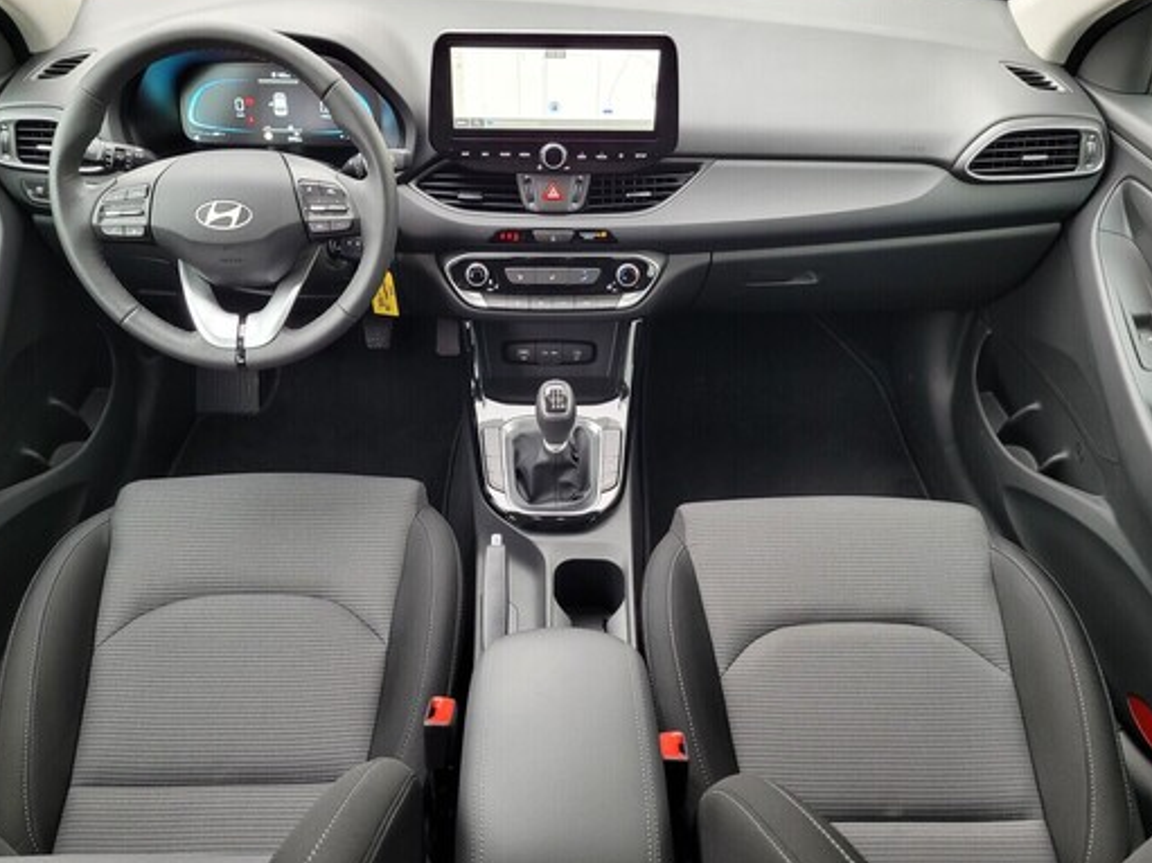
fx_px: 932
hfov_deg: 63.4
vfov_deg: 49.7
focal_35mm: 28
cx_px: 555
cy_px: 436
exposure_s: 1/50
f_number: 1.8
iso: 320
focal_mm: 5.4
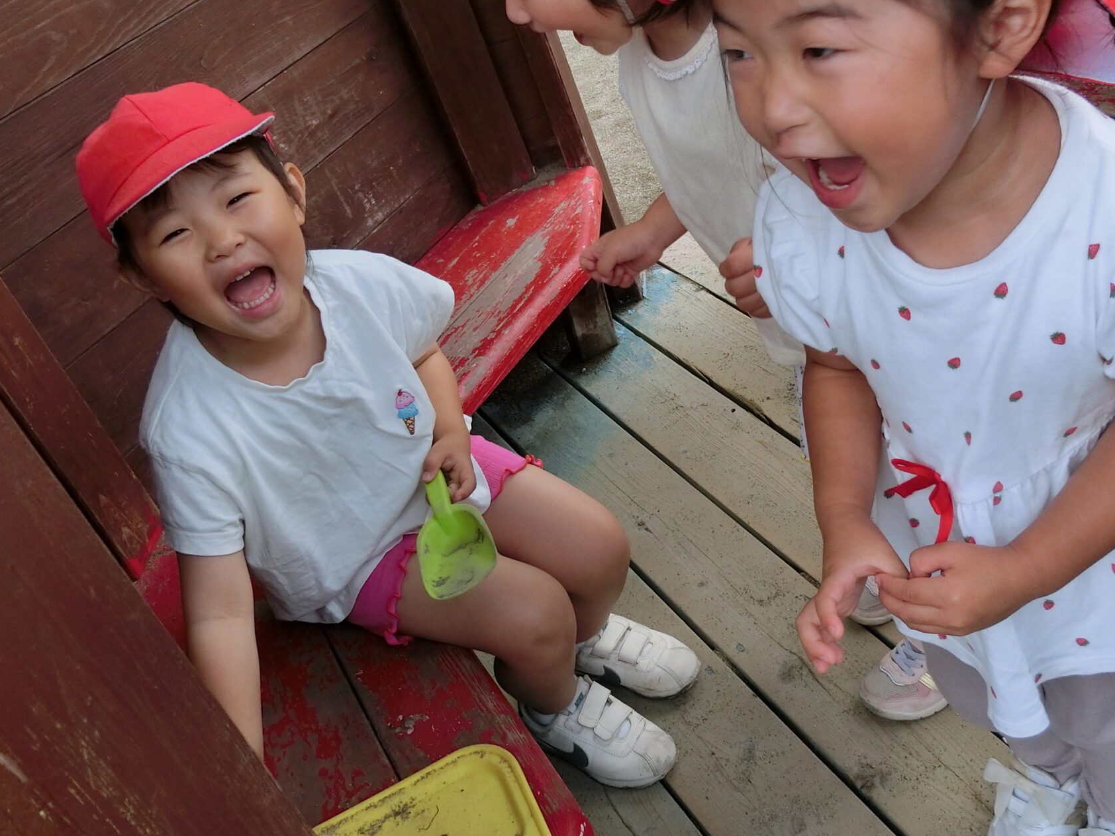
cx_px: 605
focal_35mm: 38
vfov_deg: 37.7
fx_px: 1224
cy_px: 373
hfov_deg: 48.9
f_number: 3.5
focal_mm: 4.5
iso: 80
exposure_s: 1/250
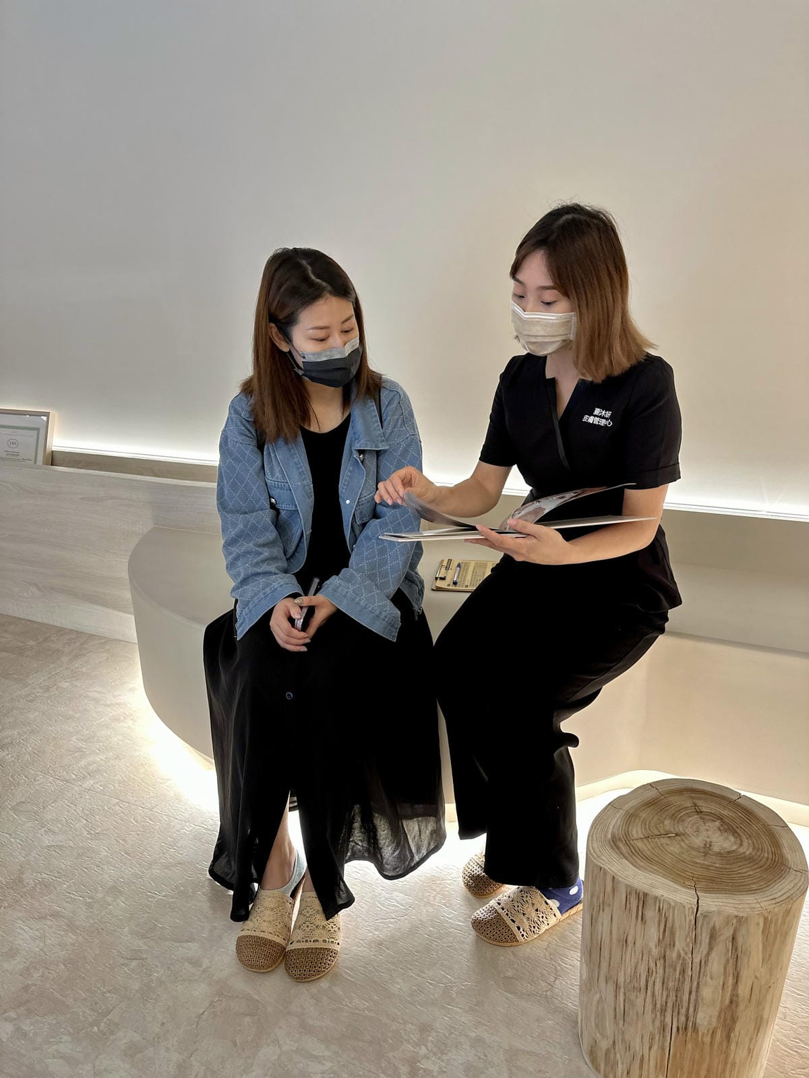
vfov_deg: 71.6
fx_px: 748
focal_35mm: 24
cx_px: 404
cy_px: 539
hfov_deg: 56.8
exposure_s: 1/82
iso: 200
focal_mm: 6.86
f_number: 1.78
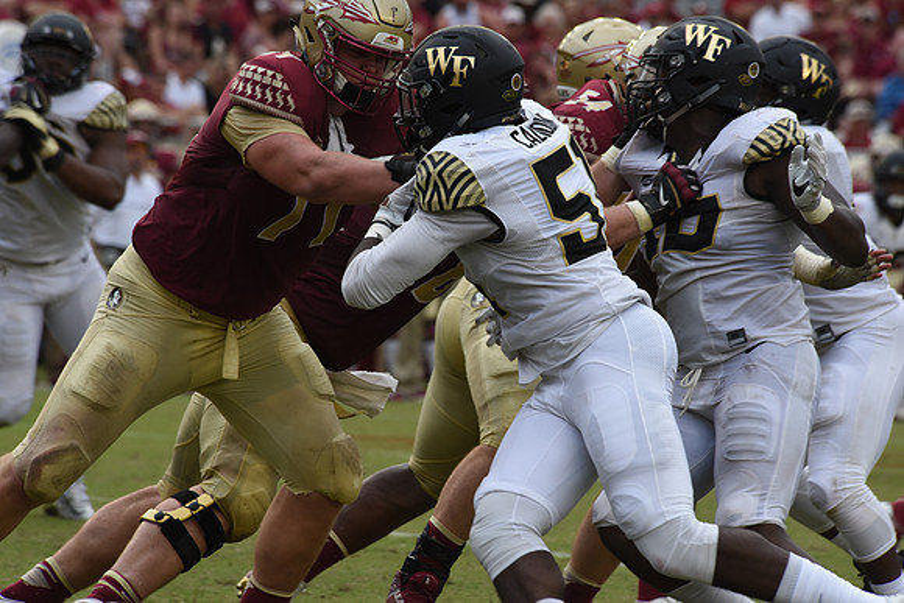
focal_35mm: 340
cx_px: 452
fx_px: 8539
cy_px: 302
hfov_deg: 6.1
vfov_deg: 4.0
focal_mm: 340
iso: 1250
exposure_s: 1/500
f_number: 10
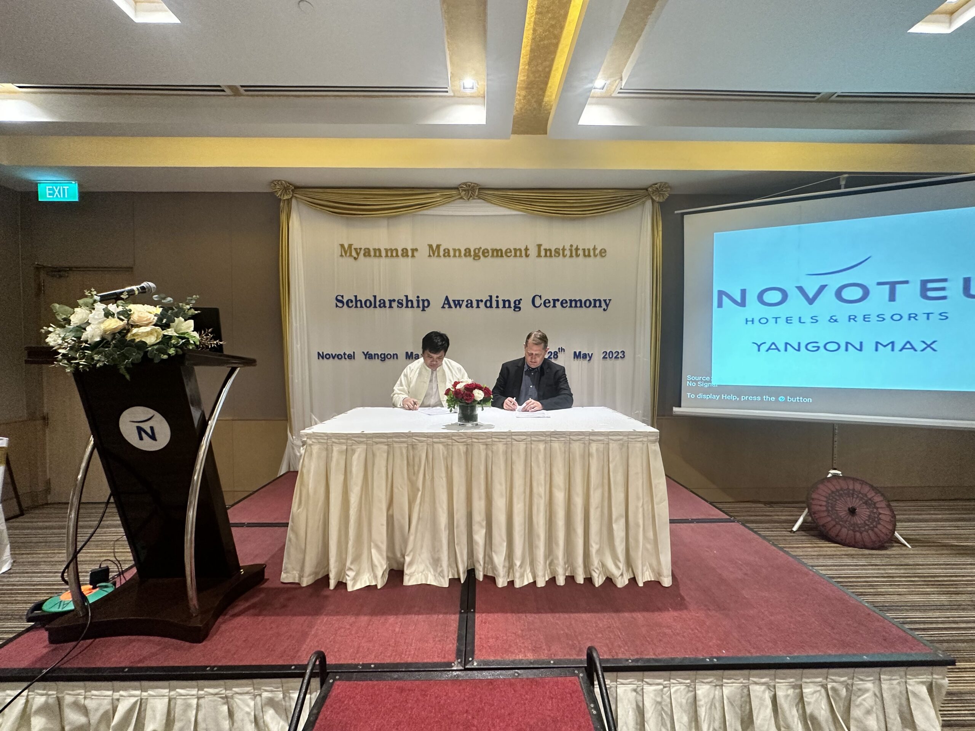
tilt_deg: -2.8
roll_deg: +0.1
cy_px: 366
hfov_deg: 102.1
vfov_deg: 85.7
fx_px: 394
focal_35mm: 14
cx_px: 488
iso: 320
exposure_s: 1/50
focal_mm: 2.22
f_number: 2.2
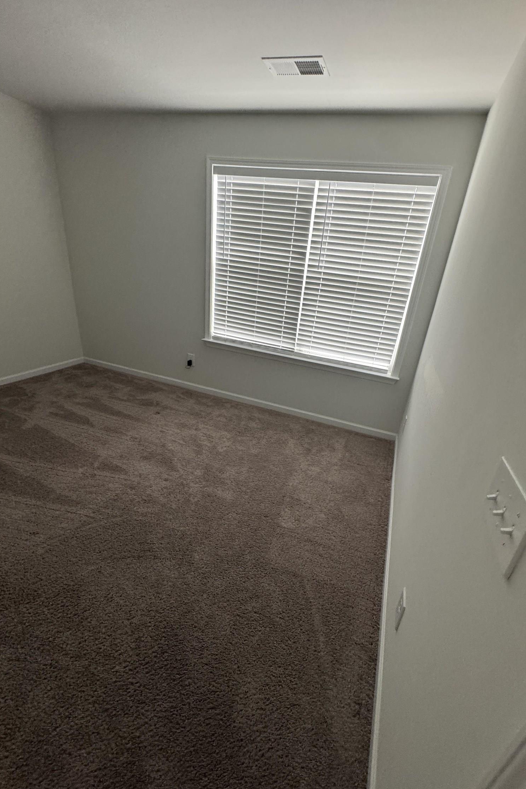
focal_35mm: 15
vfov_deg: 100.4
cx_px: 289
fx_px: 329
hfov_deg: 77.1
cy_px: 399
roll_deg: -5.6
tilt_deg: -24.9
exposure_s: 1/60
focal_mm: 2.22
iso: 250
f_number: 2.2
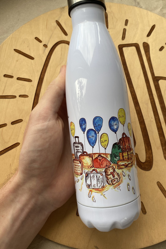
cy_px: 118
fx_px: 208
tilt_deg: -69.0
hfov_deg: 43.5
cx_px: 95
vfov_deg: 61.9
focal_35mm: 30
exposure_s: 1/122
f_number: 1.8
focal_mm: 4.25
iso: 32
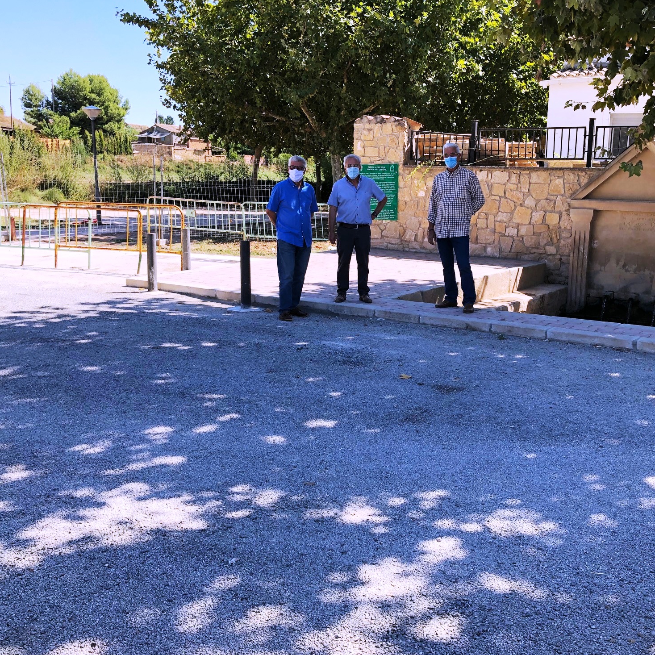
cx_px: 398
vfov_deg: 48.4
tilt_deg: -11.6
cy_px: 333
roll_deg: -1.0
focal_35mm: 34
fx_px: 728
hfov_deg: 48.1
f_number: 1.8
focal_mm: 4
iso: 20
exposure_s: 1/600
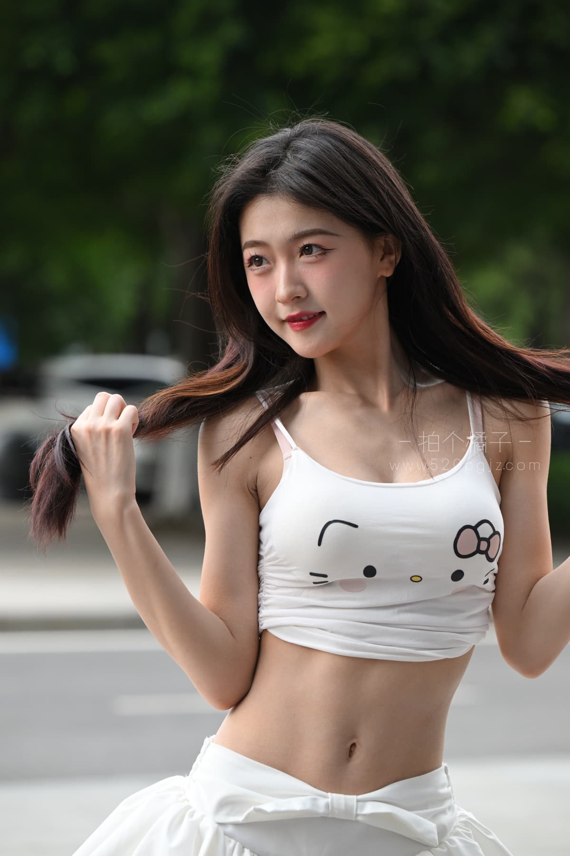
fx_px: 3087
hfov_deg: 10.5
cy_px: 428
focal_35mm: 130
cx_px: 285
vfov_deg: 15.8
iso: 900
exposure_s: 1/640
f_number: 4.5
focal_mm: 130
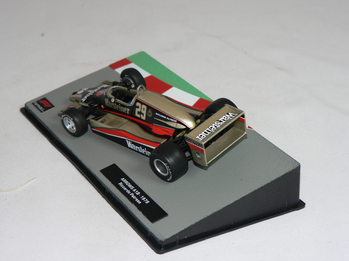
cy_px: 130
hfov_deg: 22.0
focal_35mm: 89
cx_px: 174
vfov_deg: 16.6
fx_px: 897
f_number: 3.2
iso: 80
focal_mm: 14.9
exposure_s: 1/60
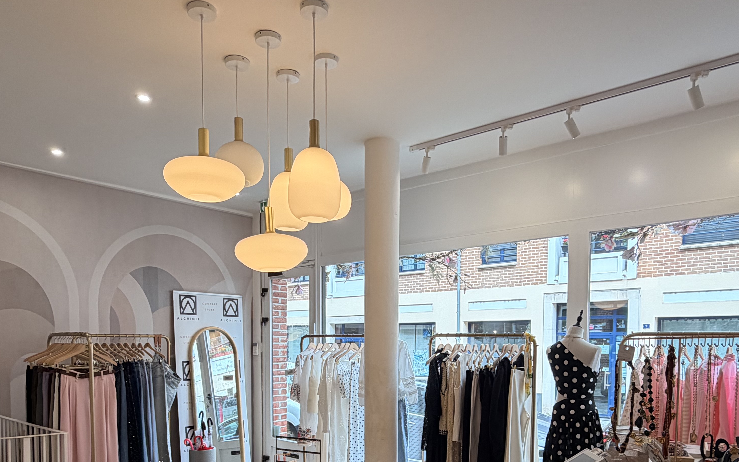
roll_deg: +0.1
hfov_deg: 64.6
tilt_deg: -2.4
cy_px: 374
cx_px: 371
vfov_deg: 41.2
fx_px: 584
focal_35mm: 29
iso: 64
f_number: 2.2
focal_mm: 2.22
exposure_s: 1/100
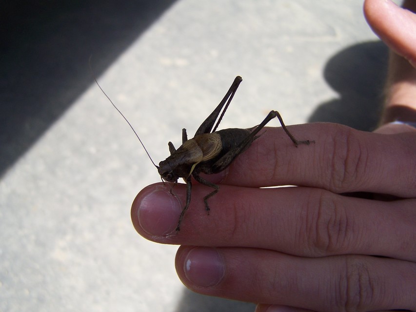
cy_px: 156
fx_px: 457
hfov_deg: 49.0
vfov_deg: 37.7
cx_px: 208
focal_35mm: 38
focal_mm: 6.3
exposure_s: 1/1000
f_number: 2.8
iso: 80
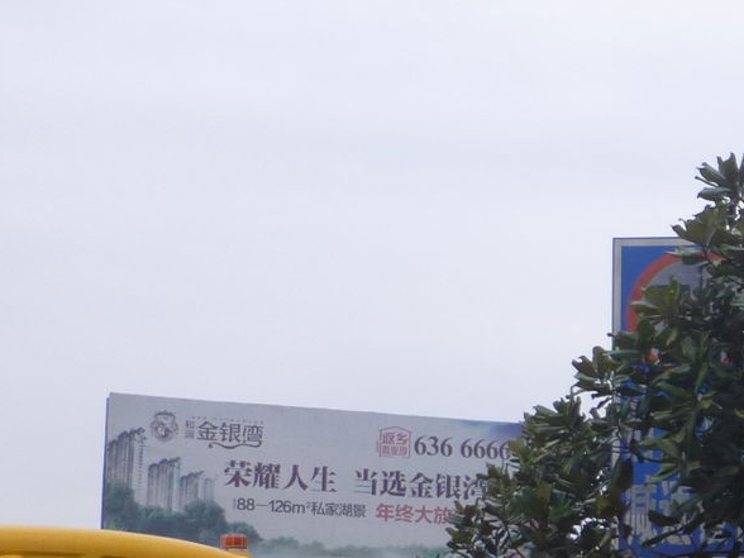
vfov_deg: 13.3
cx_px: 1077
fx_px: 2386
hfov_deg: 16.4
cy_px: 467
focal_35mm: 111
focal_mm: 6.1
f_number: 3.7
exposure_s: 1/200
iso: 100
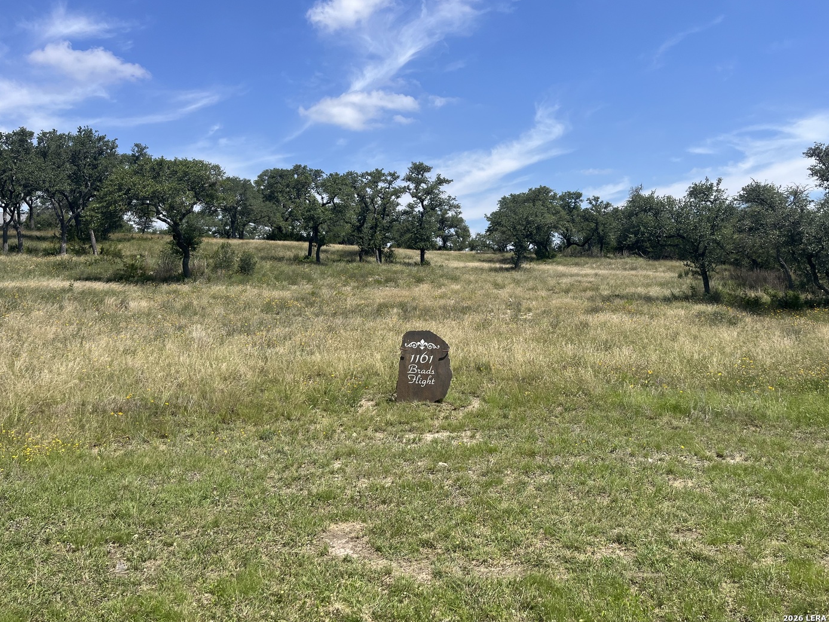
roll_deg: +1.1
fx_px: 647
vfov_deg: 51.3
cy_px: 300
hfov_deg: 65.3
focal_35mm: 27
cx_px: 416
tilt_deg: -3.1
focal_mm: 5.1
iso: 50
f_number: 1.6
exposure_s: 1/3413
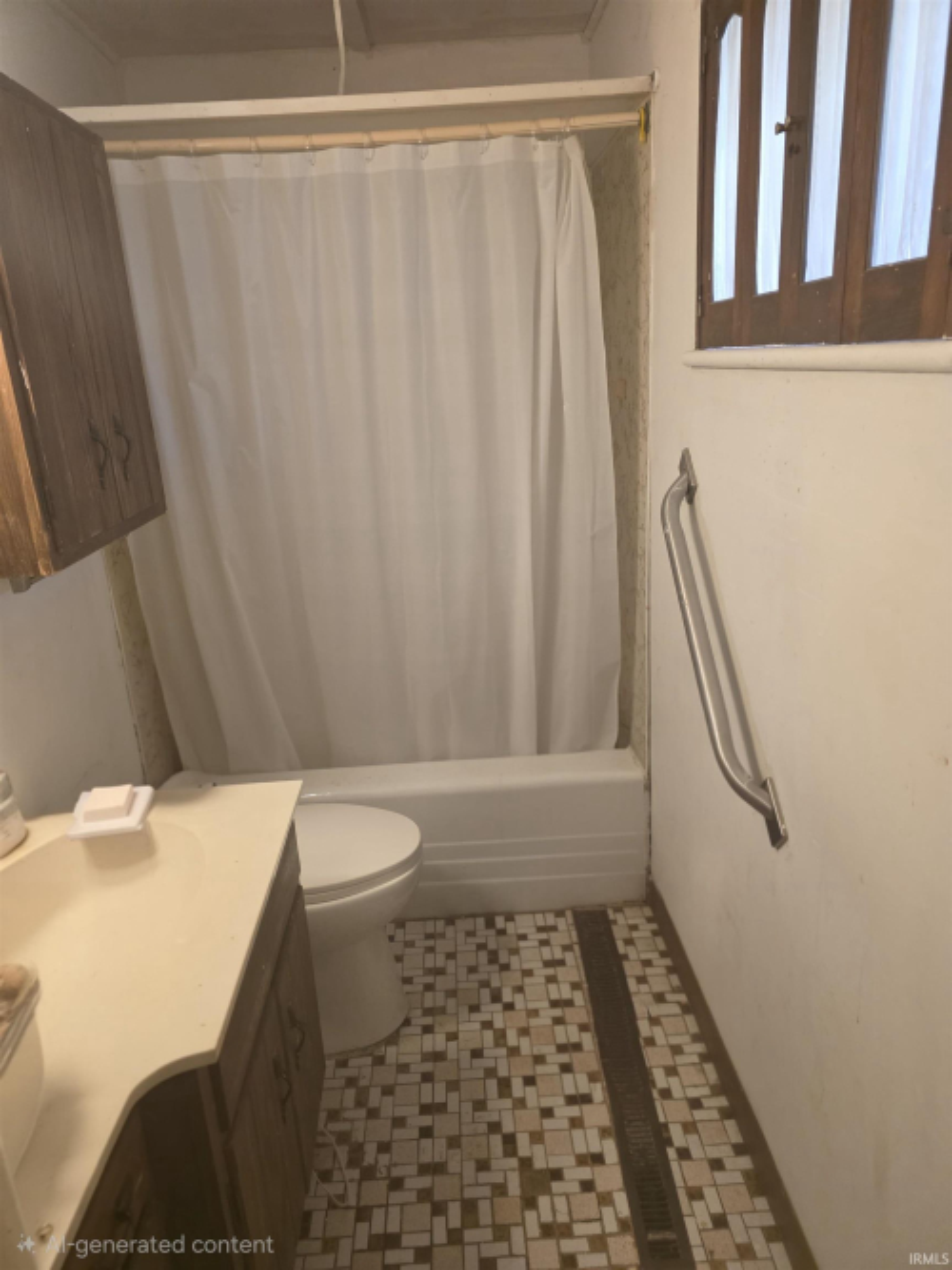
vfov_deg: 73.9
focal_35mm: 23
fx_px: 844
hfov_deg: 58.9
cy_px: 635
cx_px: 476
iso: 640
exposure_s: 1/120
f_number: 1.7
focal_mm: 6.3
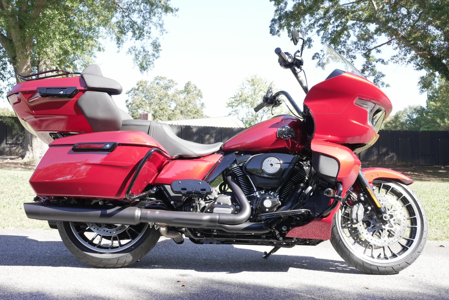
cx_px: 224
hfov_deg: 48.4
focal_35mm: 40
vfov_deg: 33.4
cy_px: 150
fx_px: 499
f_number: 11
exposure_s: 1/100
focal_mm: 40
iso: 800
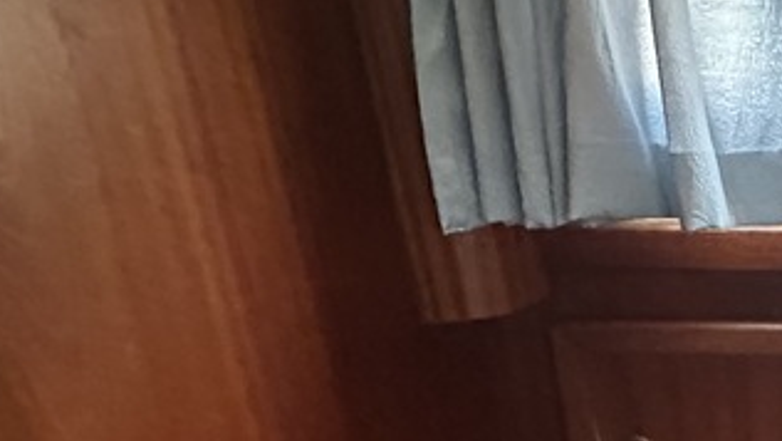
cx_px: 992
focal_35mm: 58
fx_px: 1203
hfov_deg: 29.6
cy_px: 451
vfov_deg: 20.1
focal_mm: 2.22
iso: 1600
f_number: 2.2
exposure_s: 1/36
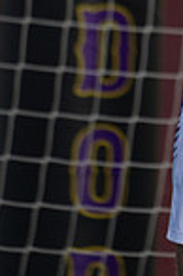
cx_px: 282
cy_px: -183
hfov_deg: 0.9
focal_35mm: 1590
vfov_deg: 1.3
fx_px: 12152
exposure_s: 1/200
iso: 100
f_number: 8
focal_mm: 400
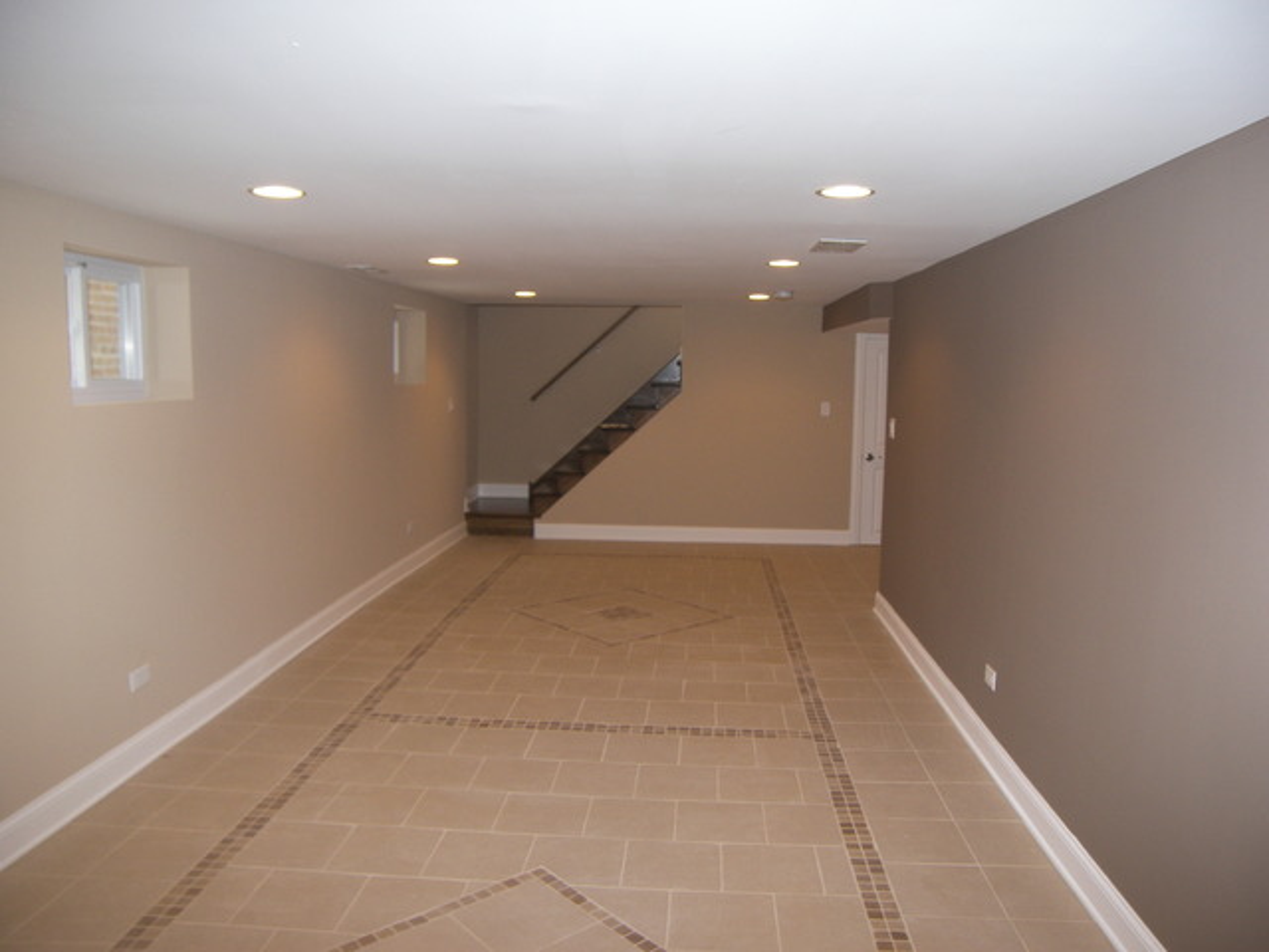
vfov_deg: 54.9
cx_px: 634
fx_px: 916
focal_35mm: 25
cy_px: 476
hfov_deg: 69.4
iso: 100
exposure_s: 1/30
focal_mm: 5.3
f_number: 2.8
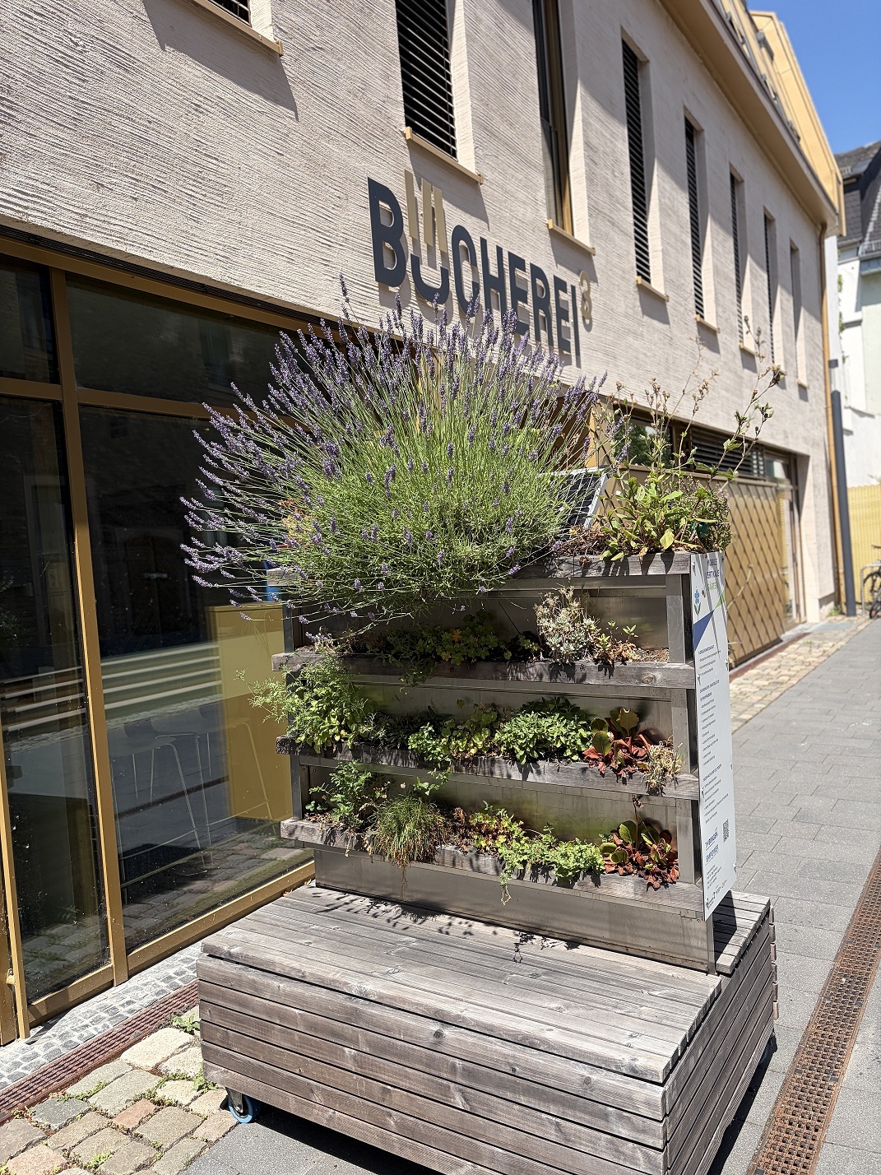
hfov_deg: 53.1
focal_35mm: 26
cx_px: 440
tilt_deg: -0.2
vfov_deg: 67.3
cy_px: 588
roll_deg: +4.3
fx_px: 882
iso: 50
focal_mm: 5.96
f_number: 1.6
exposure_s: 1/1901
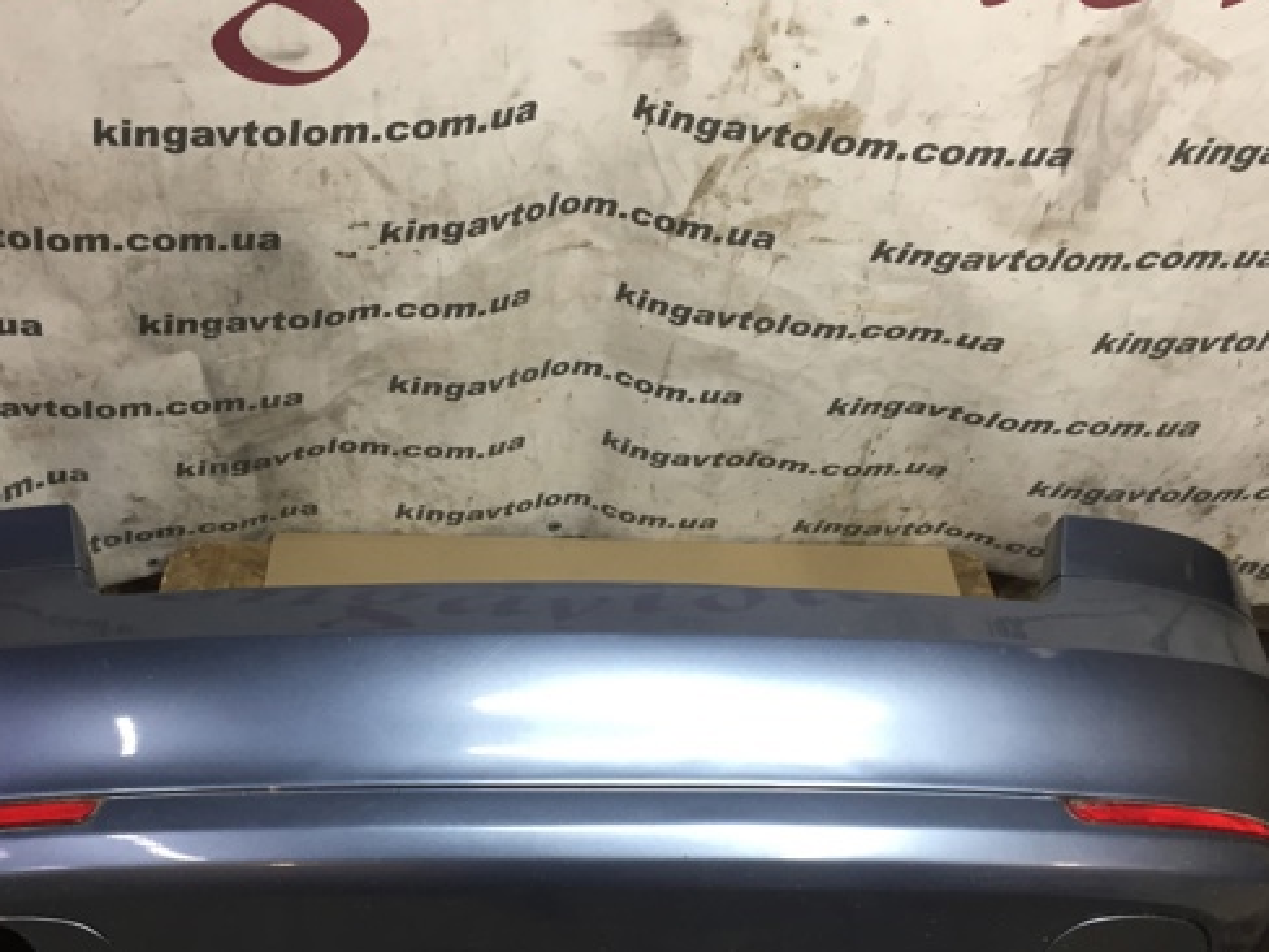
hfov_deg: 48.8
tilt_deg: -43.4
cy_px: 596
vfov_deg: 37.5
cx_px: 530
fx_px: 1393
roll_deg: -4.3
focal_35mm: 38
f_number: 2.2
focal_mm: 4.15
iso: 50
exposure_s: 1/33
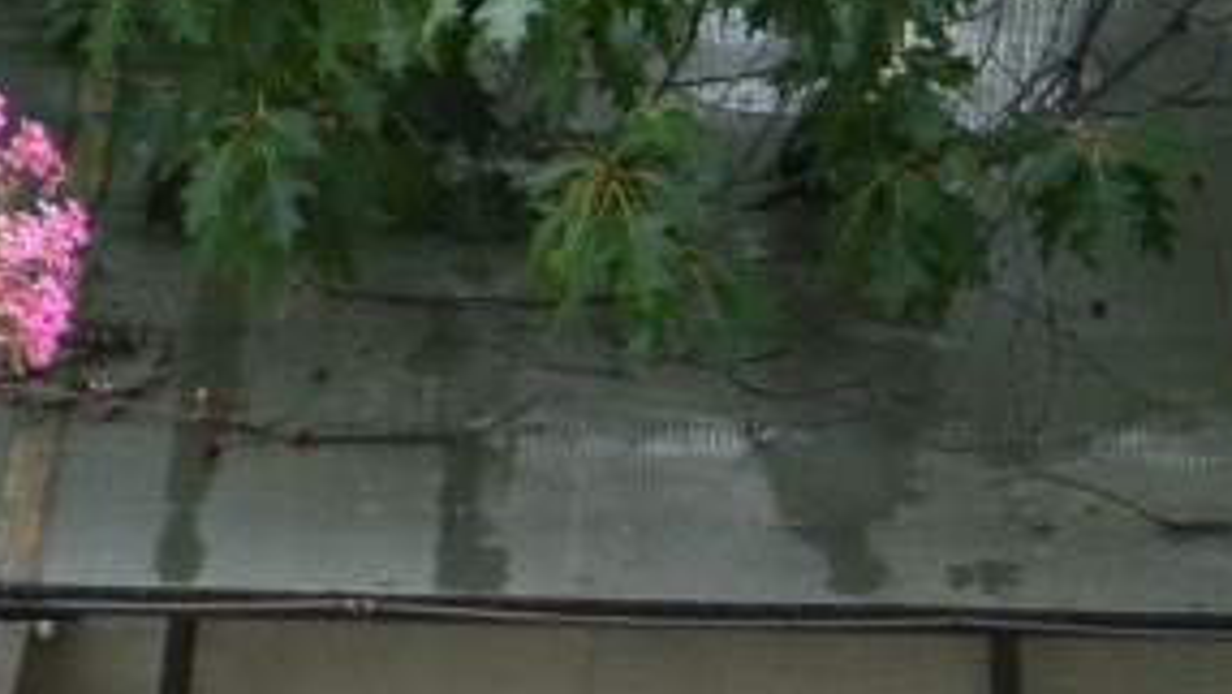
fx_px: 18755
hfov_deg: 3.7
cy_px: 1457
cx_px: 1932
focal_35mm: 574
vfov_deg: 2.1
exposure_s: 1/500
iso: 800
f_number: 5
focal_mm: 58
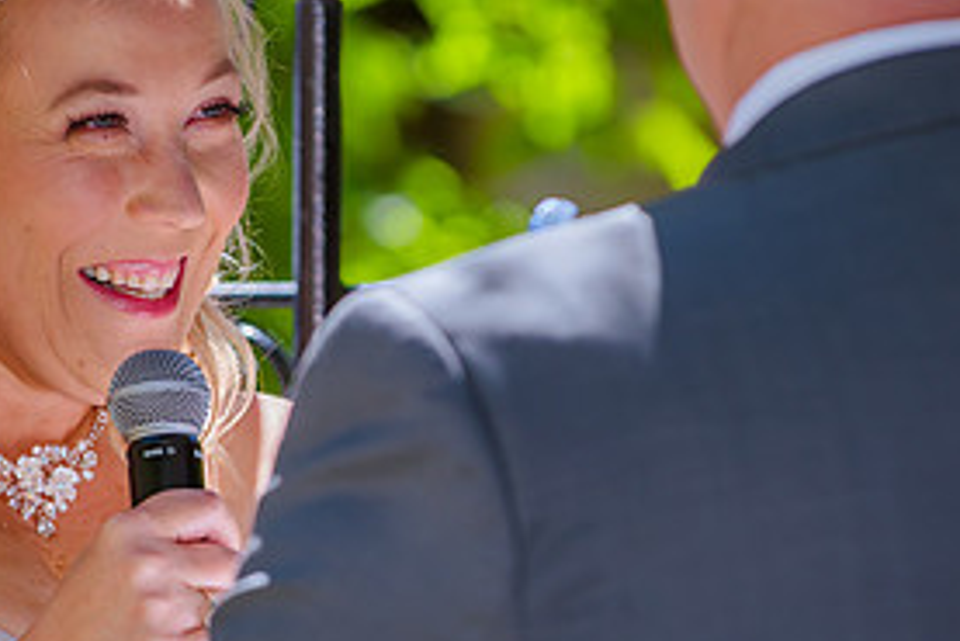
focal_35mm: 435
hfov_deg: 4.7
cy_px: 333
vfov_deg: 3.2
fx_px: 11606
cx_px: 291
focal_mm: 200
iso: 200
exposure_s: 1/640
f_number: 4
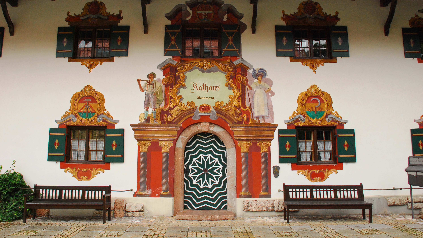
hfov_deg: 66.1
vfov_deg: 40.1
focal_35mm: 29
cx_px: 208
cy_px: 105
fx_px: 325
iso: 1000
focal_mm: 18
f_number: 5.6
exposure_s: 1/125
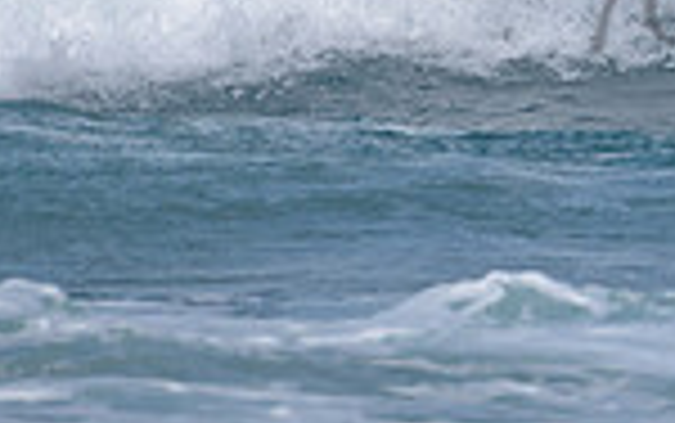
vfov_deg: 0.5
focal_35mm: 2411
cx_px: 1252
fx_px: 44386
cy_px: -186
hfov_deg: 0.9
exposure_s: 1/2000
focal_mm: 500
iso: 110
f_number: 5.6
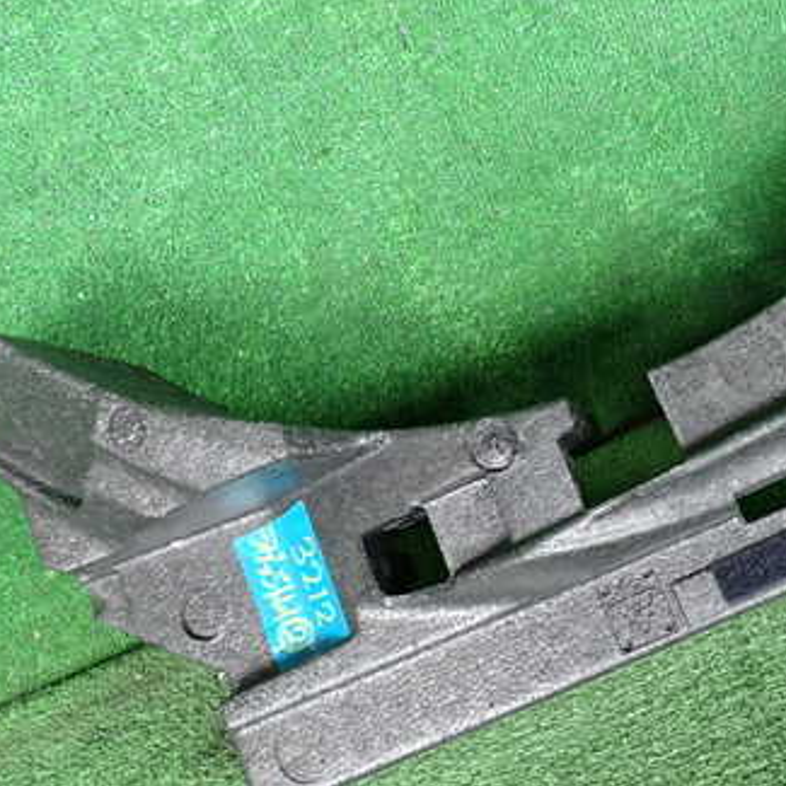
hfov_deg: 33.7
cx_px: 622
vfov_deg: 34.6
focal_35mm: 49
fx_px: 1259
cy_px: 326
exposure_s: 1/125
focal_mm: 5.4
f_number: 2.3
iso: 320
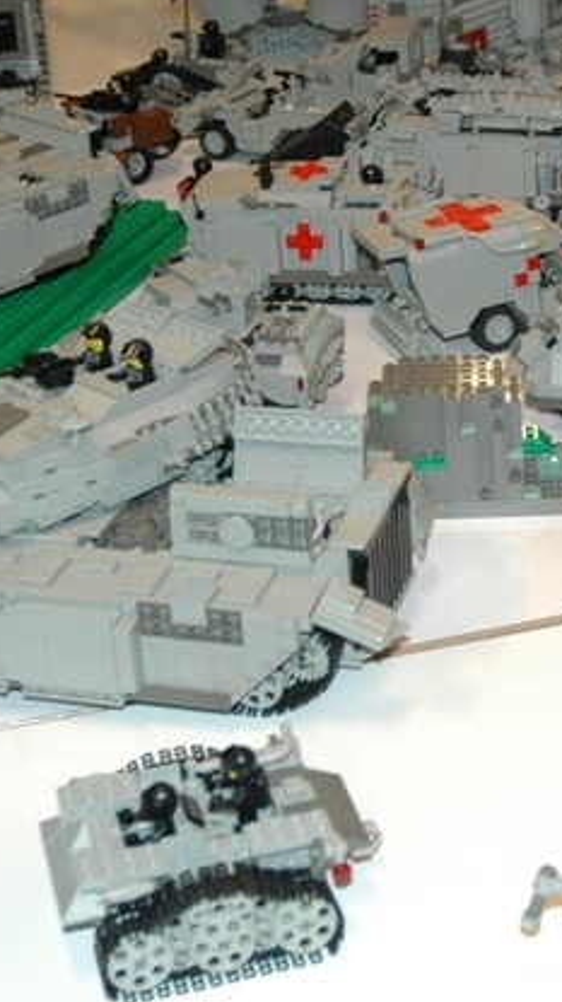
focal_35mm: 82
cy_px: 316
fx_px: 2175
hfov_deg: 14.6
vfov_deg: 25.7
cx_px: 470
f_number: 3.8
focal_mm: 24
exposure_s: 1/60
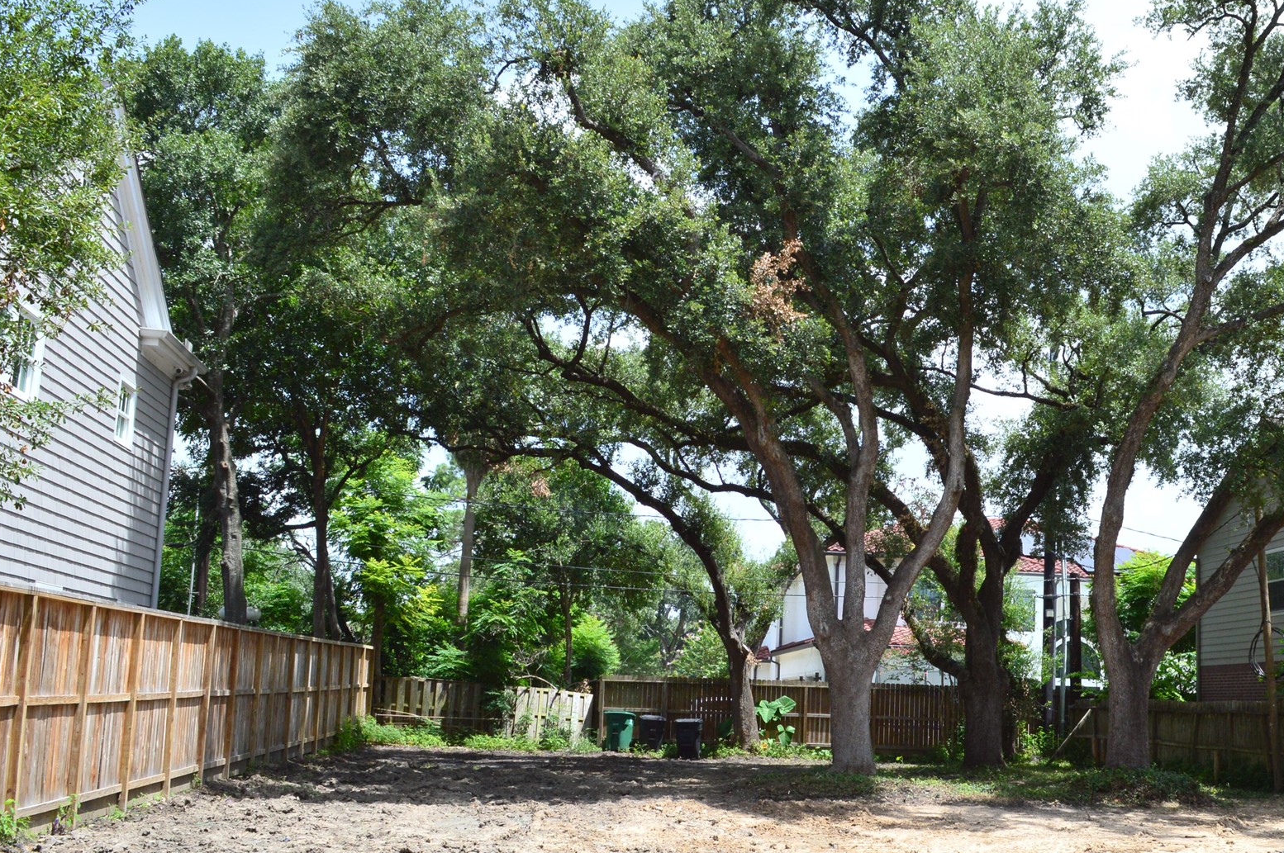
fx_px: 1497
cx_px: 827
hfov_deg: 45.9
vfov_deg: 31.8
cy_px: 473
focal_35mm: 42
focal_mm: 20
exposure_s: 1/400
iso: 400
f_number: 11
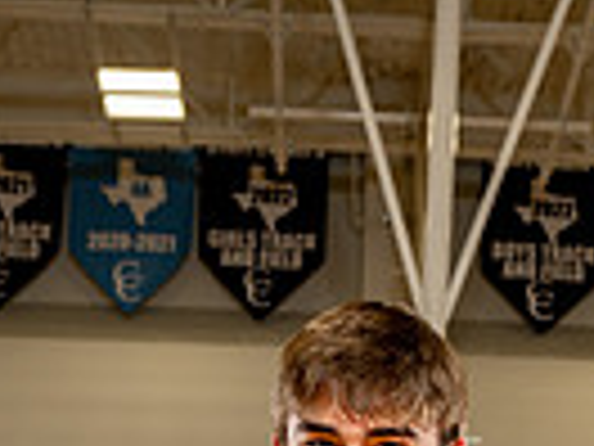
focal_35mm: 98
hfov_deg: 20.0
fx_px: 1682
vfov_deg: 12.4
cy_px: 1009
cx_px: 328
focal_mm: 30
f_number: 5.6
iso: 400
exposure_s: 1/250
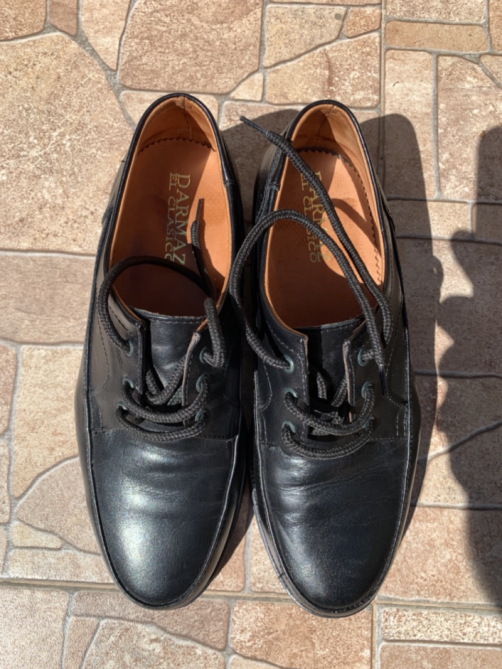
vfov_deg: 67.3
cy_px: 334
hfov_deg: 53.1
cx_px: 251
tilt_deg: -77.8
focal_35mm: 26
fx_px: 503
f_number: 1.8
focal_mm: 4.25
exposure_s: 1/2033
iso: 25
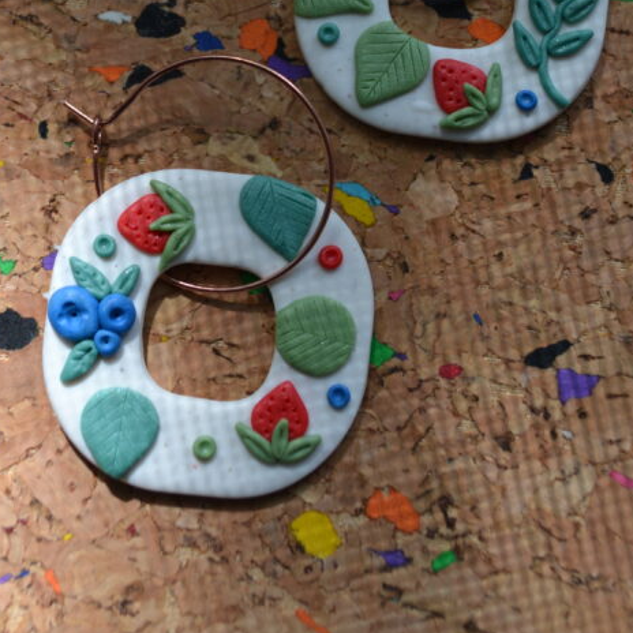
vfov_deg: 18.8
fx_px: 1862
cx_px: 257
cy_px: 5
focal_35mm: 90
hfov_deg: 19.3
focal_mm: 32
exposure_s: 1/125
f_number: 5.6
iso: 180
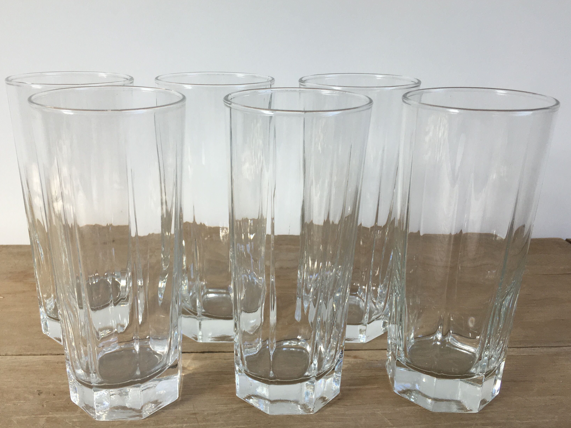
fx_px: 594
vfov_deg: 39.6
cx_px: 258
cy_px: 234
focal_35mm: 36
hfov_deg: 51.3
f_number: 2.2
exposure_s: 1/100
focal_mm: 4.15
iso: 40
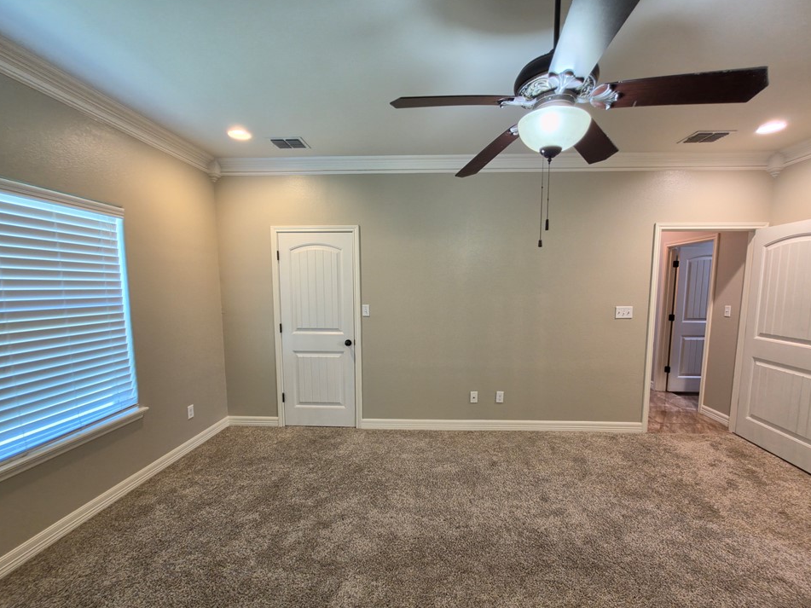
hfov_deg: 102.0
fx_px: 328
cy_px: 321
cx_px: 426
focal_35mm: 14
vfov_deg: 85.6
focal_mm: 2.2
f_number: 1.9
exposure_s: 1/60
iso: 160
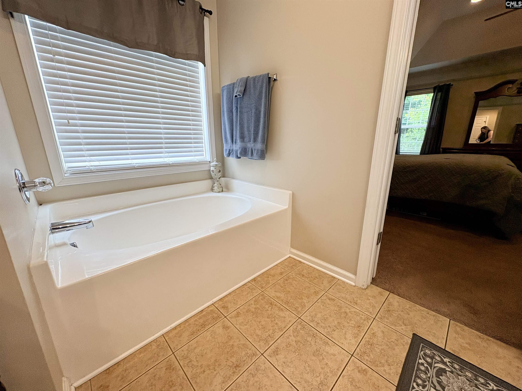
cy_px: 196
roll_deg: +1.1
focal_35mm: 14
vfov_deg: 85.7
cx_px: 261
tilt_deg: -13.0
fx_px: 211
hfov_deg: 102.1
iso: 125
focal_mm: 2.22
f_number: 2.2
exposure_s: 1/120
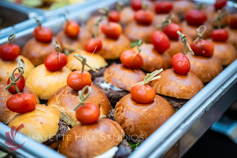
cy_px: 79
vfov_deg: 23.8
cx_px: 118
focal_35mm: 57
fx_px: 375
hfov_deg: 35.0
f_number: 4
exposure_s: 1/200
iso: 1000
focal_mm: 57
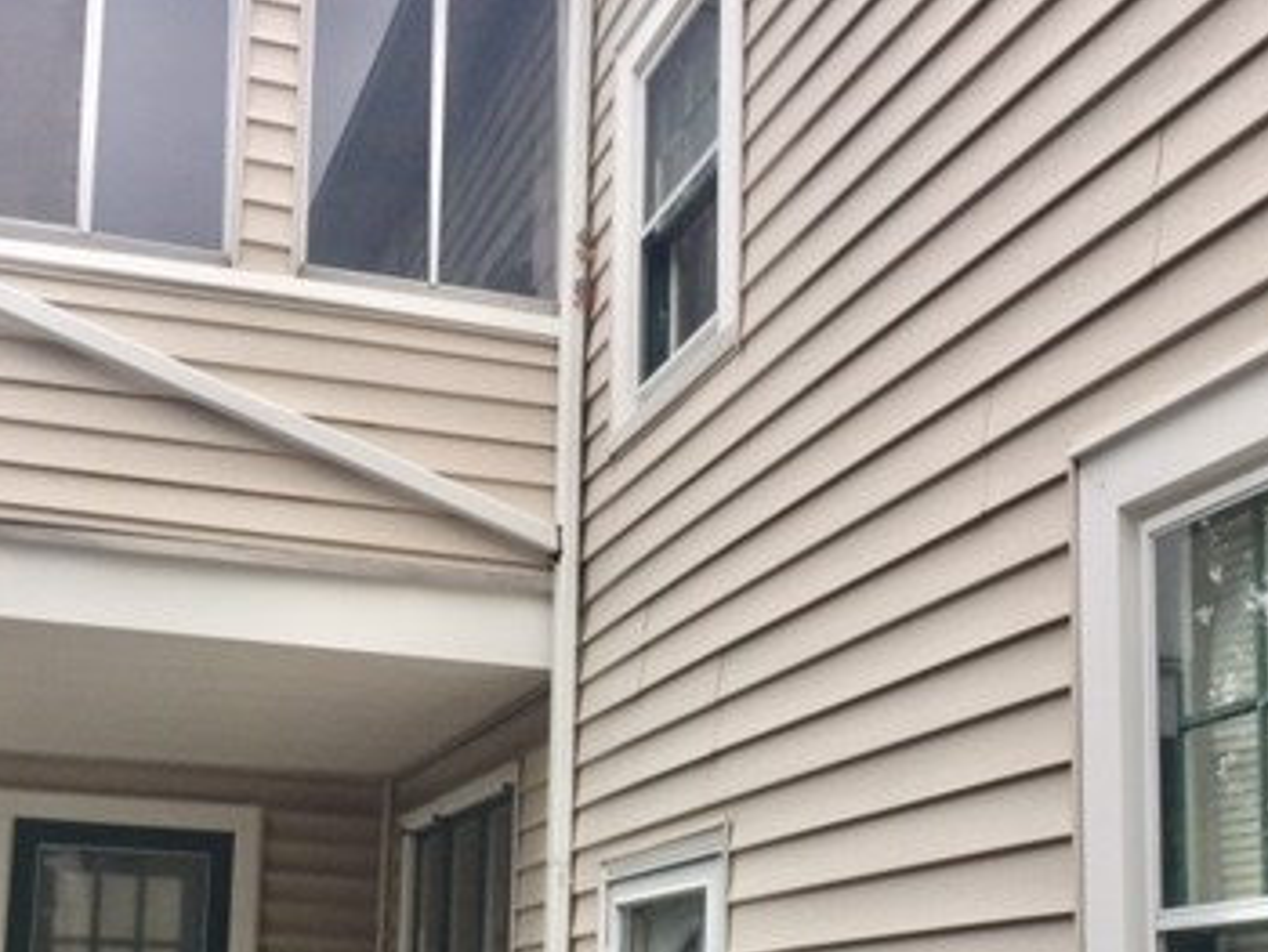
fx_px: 1943
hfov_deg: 36.1
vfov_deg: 26.8
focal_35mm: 53
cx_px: 598
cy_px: 807
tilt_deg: +9.5
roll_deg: -0.7
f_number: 2.2
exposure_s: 1/120
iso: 40
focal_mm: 4.15
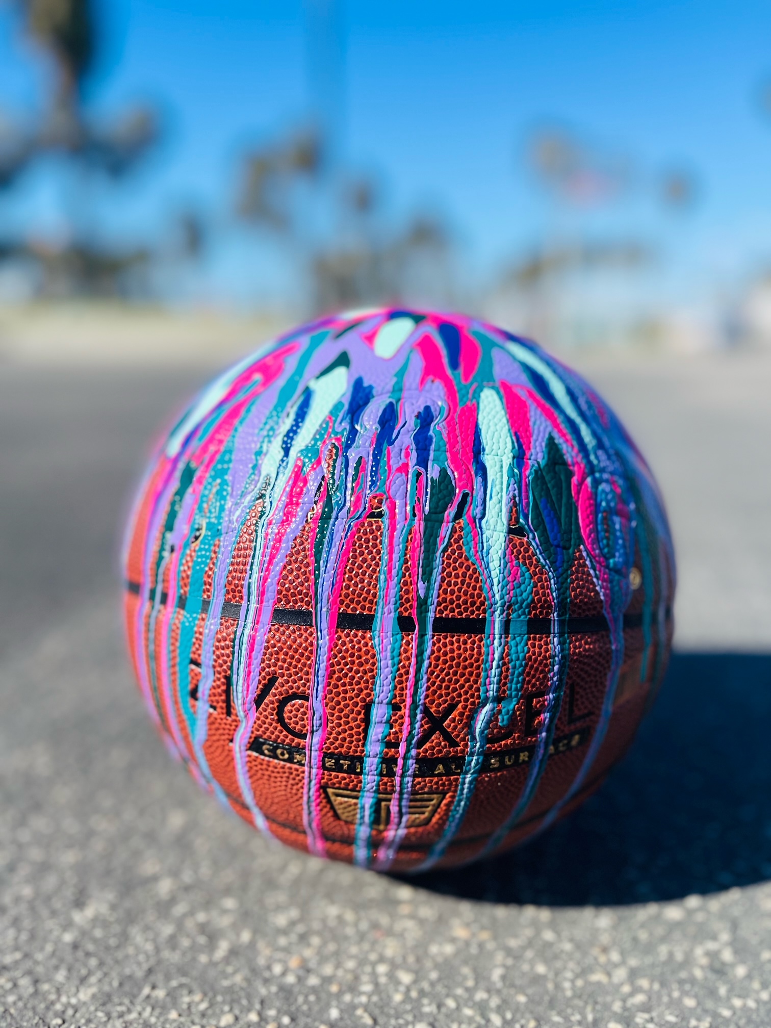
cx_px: 386
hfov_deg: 53.1
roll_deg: -0.3
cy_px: 514
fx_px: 772
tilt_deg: -12.1
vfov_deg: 67.3
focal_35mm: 26
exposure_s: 1/7407
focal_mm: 5.1
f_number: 1.6
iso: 50
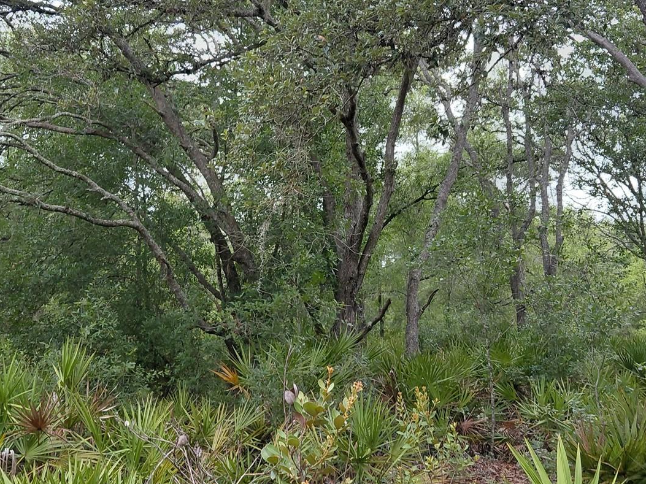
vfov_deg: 37.6
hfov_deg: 49.0
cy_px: 201
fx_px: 709
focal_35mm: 38
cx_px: 342
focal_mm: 4.69
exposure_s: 1/284
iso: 50
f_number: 1.8
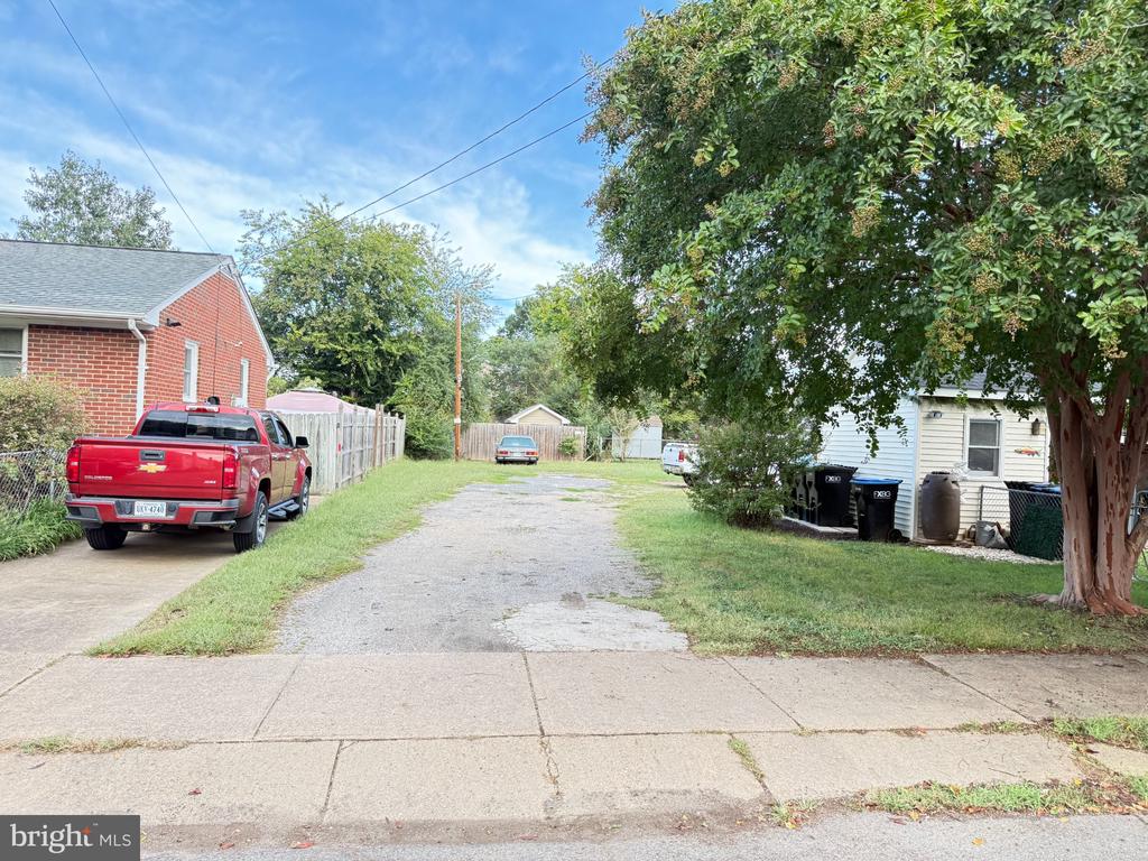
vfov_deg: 56.8
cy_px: 430
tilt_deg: +1.3
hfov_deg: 71.6
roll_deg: -1.0
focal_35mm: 24
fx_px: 796
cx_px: 574
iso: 200
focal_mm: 6.76
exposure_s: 1/243
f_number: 1.78
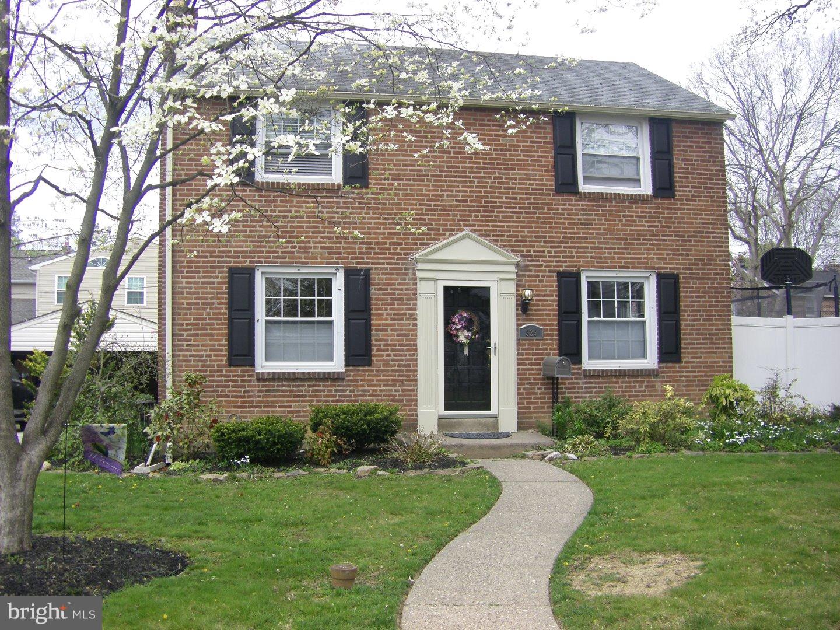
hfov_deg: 49.0
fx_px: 922
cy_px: 315
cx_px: 420
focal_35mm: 38
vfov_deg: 37.7
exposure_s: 1/250
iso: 64
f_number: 3.5
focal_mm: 6.3
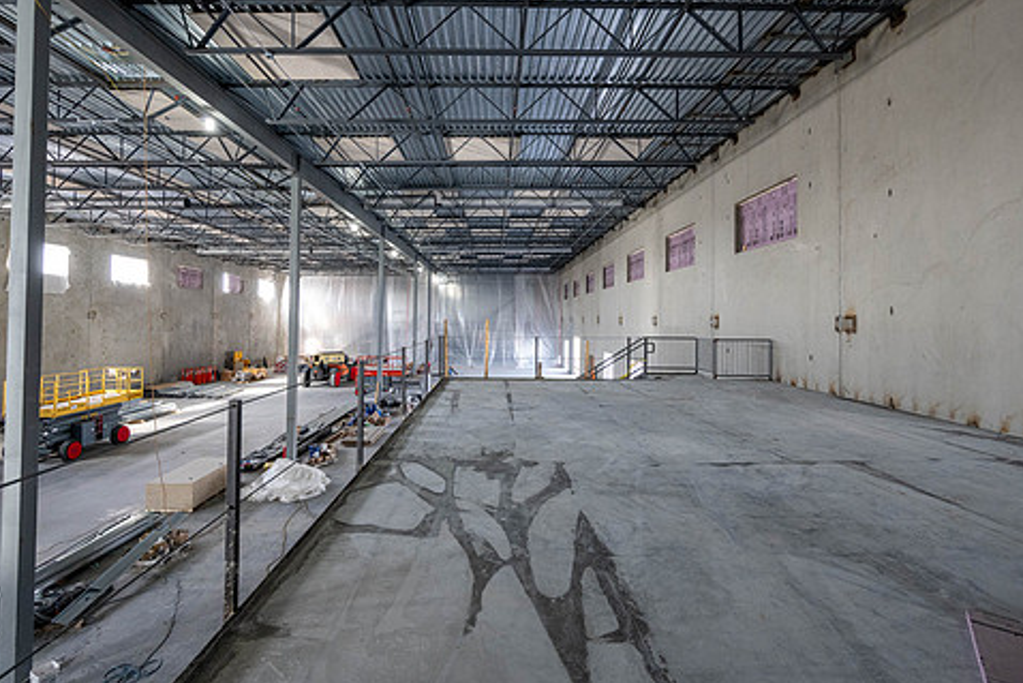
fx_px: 483
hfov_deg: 93.3
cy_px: 309
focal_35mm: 17
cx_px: 518
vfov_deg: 70.3
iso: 1600
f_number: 5
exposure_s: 1/125
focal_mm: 14
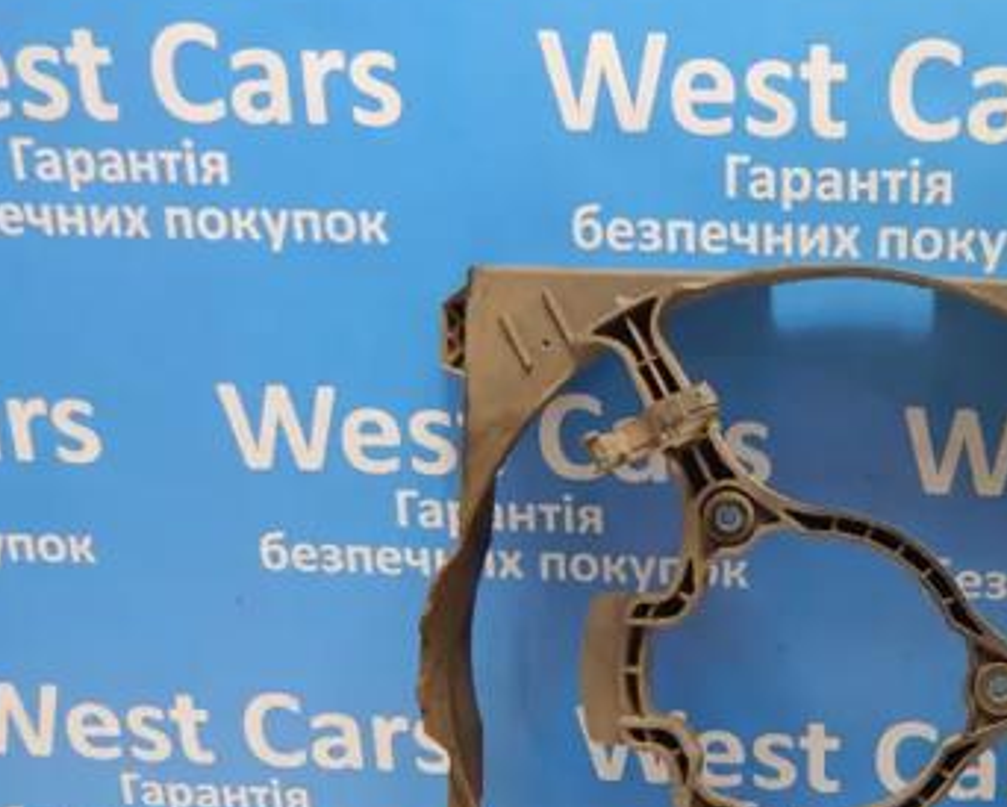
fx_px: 1252
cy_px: 474
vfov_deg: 35.6
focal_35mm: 42
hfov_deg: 40.3
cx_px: 919
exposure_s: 1/30
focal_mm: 4
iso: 250
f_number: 3
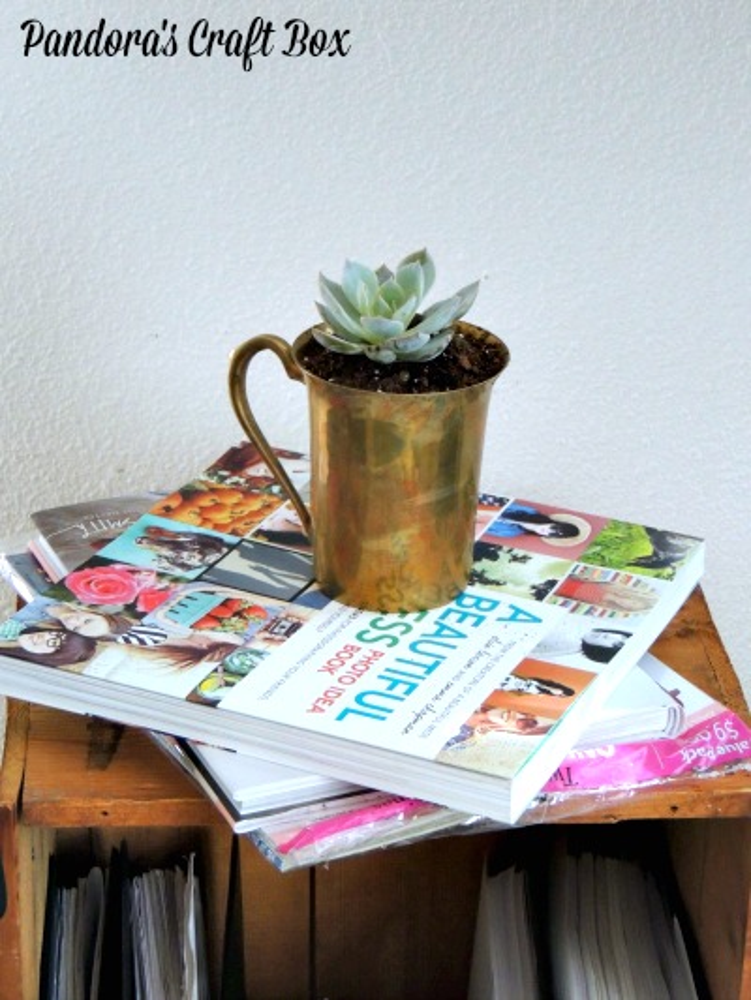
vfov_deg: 21.8
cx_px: 376
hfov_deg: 16.4
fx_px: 2602
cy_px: 500
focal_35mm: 90
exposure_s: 1/20
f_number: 4.1
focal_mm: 16
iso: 800
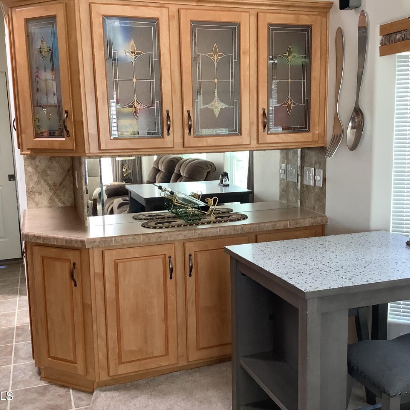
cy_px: 207
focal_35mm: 37
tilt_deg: -9.8
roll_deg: +1.7
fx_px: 496
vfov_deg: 44.9
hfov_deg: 44.9
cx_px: 219
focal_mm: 3.3
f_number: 2.4
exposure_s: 1/60
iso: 100
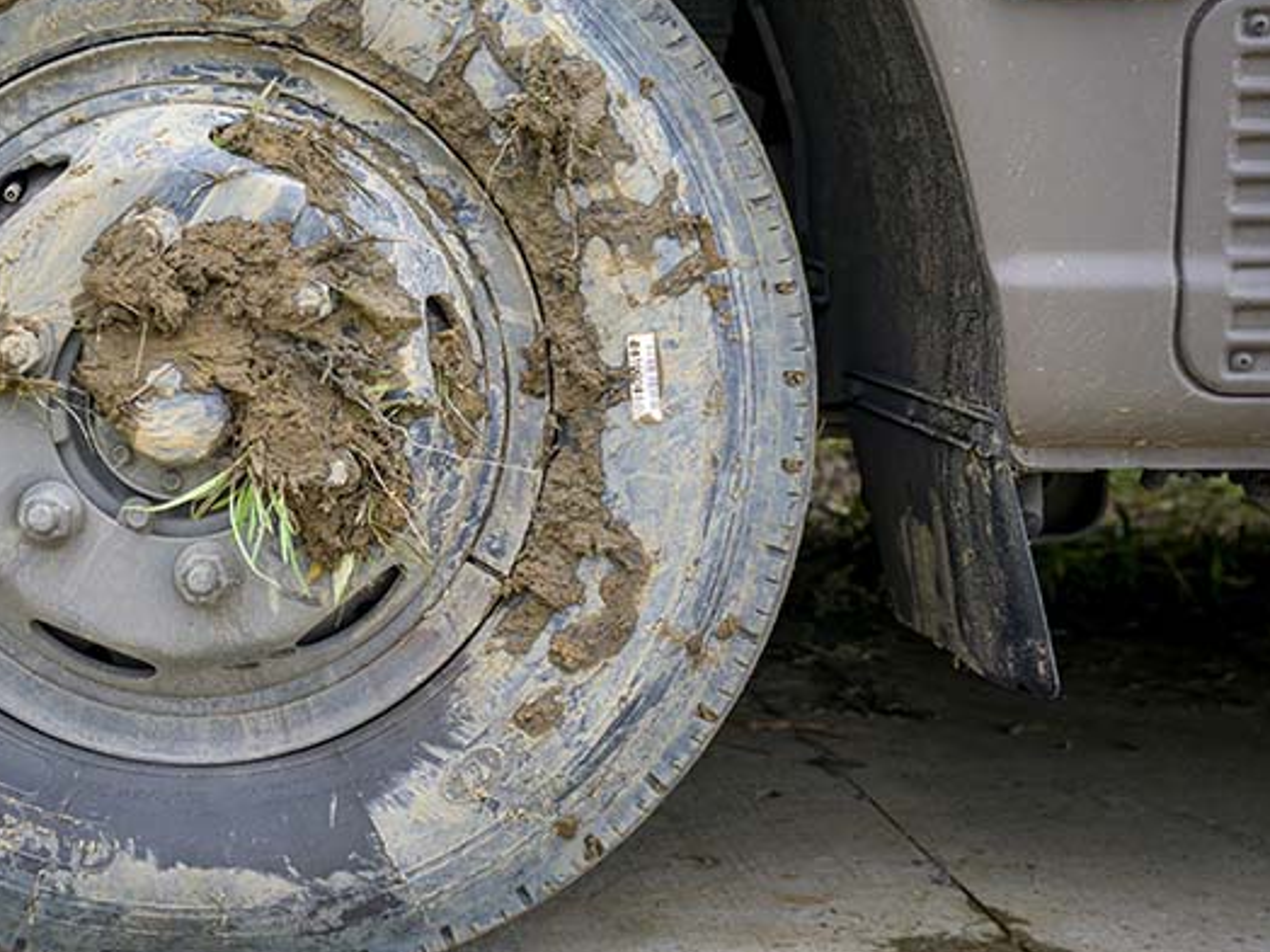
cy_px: 332
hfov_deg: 25.7
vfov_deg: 19.8
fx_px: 2715
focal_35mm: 74
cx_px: 175
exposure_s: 1/640
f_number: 5
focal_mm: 42
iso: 280
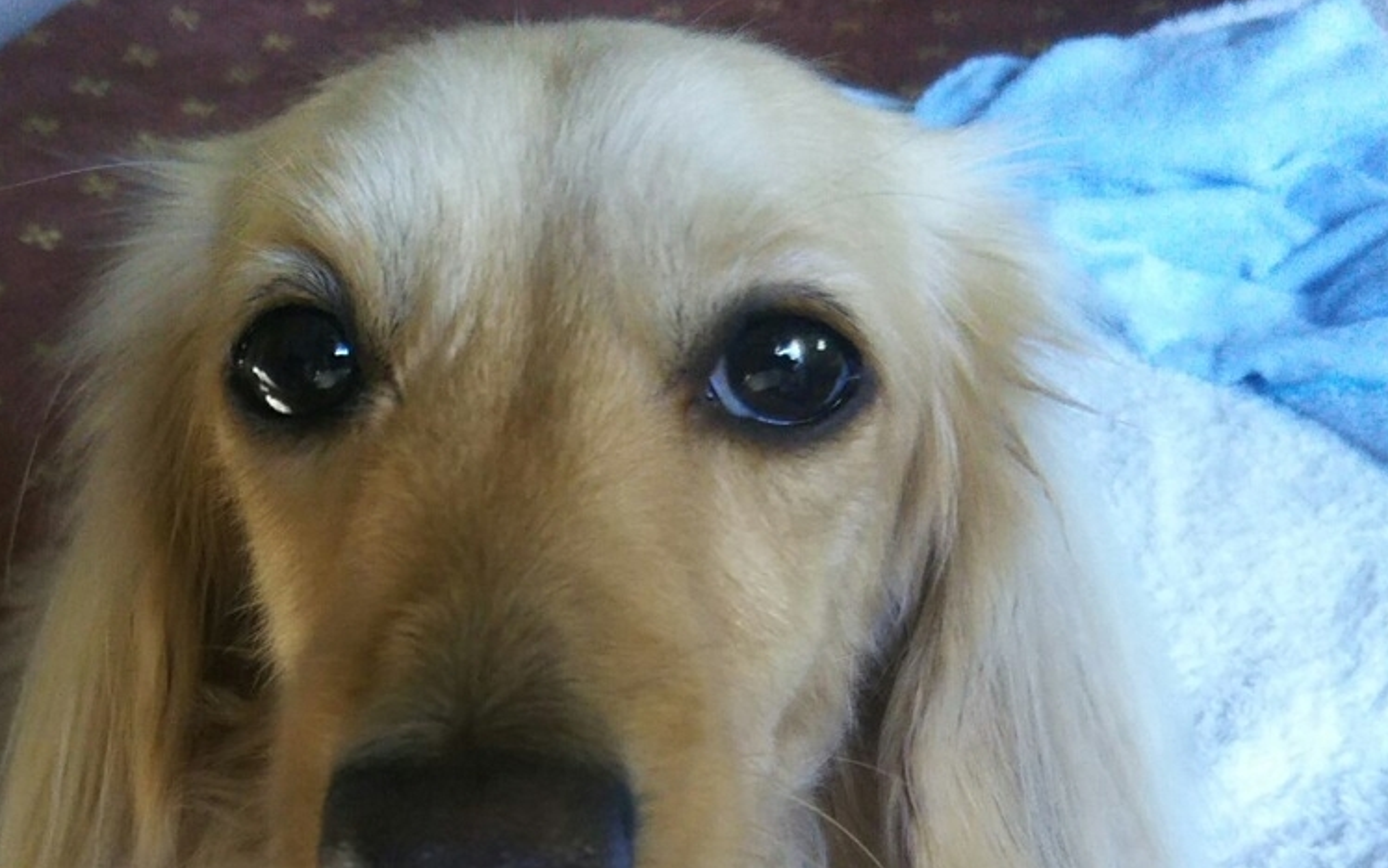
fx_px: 1930
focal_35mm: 51
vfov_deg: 24.6
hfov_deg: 39.2
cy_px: 794
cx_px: 501
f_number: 2.2
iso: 160
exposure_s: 1/40
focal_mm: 4
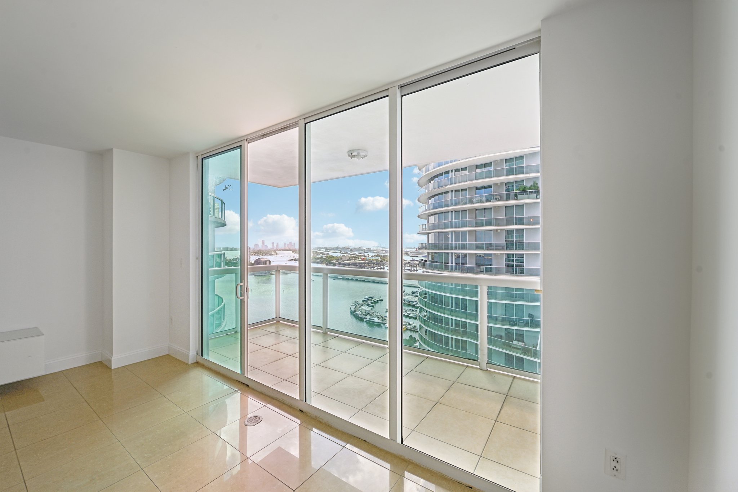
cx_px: 369
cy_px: 246
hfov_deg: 104.3
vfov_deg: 81.2
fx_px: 287
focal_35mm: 14
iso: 100
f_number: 8
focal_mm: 14
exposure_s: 1/160
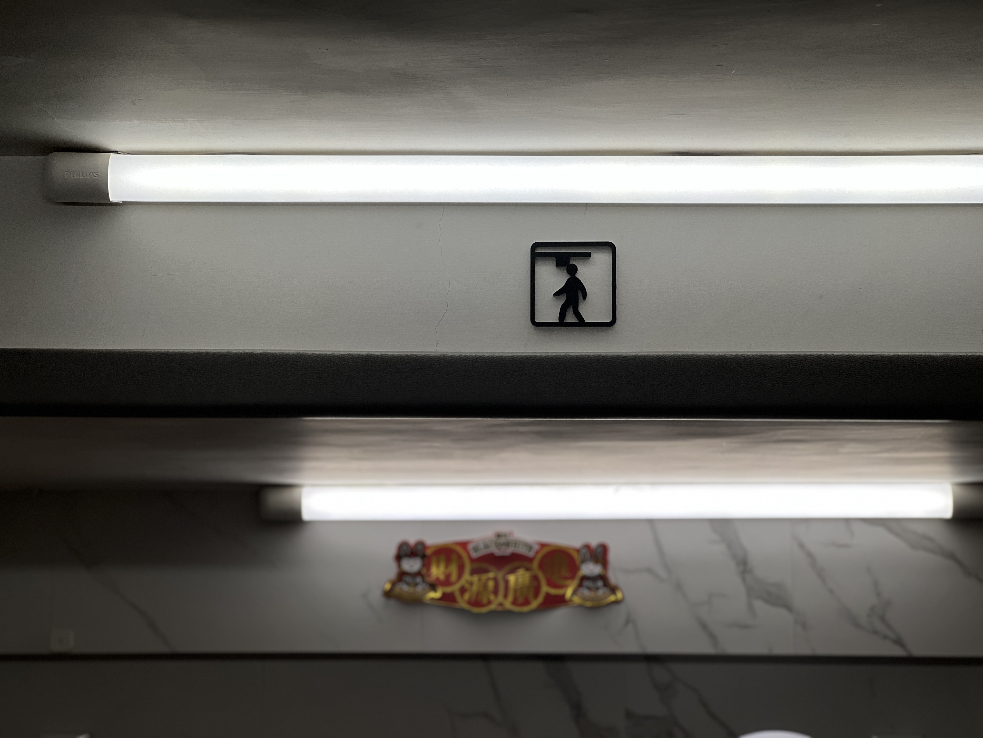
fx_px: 2187
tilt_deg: +8.1
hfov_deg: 25.3
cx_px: 492
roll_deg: -0.5
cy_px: 369
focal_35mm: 77
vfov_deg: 19.1
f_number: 2.8
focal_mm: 9
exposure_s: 1/100
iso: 32
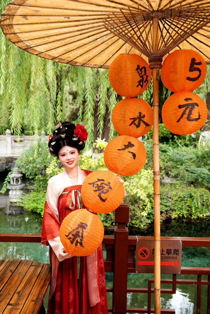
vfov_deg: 50.7
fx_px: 332
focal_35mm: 38
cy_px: 157
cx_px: 105
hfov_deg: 35.1
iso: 800
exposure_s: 1/125
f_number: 4
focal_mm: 38
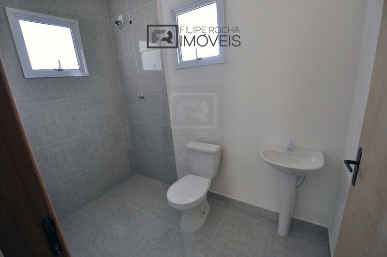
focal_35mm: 15
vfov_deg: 77.2
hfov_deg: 100.5
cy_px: 128
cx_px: 194
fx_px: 161
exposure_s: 1/60
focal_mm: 10
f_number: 4
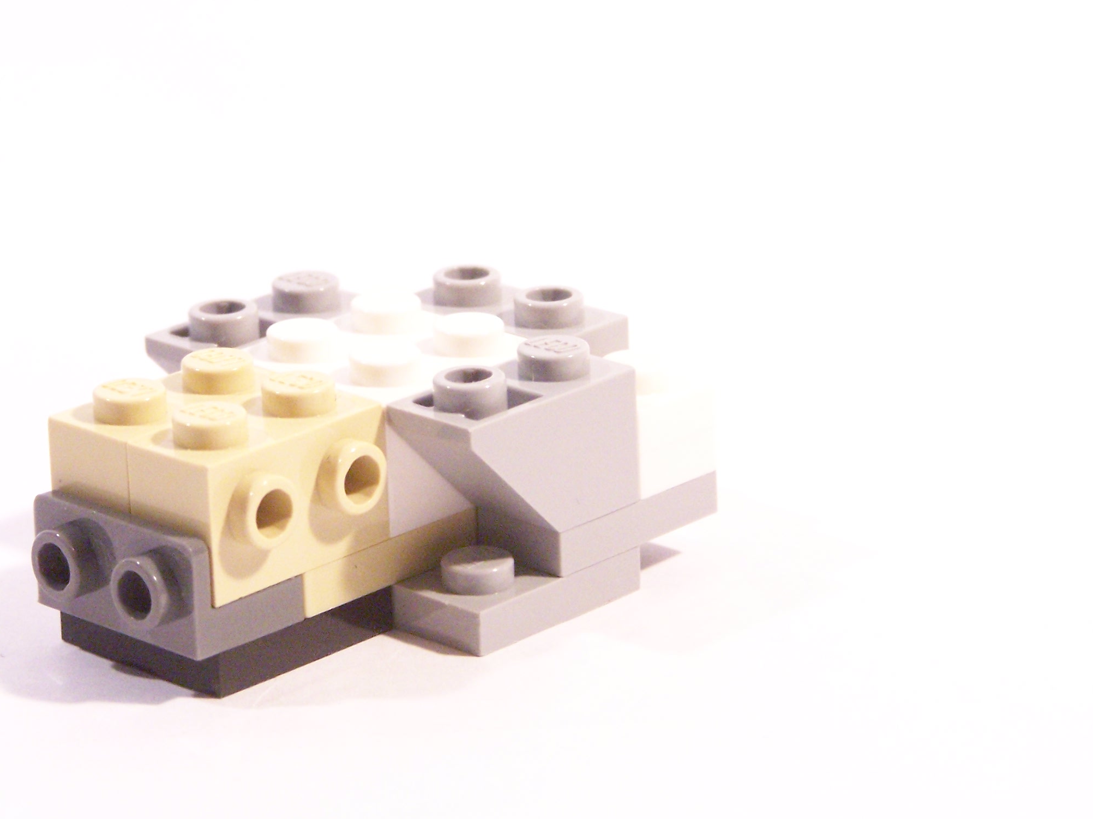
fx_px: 4263
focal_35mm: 135
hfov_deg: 14.6
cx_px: 394
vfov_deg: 11.0
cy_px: 392
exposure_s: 1/30
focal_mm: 17.5
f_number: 3.6
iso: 400
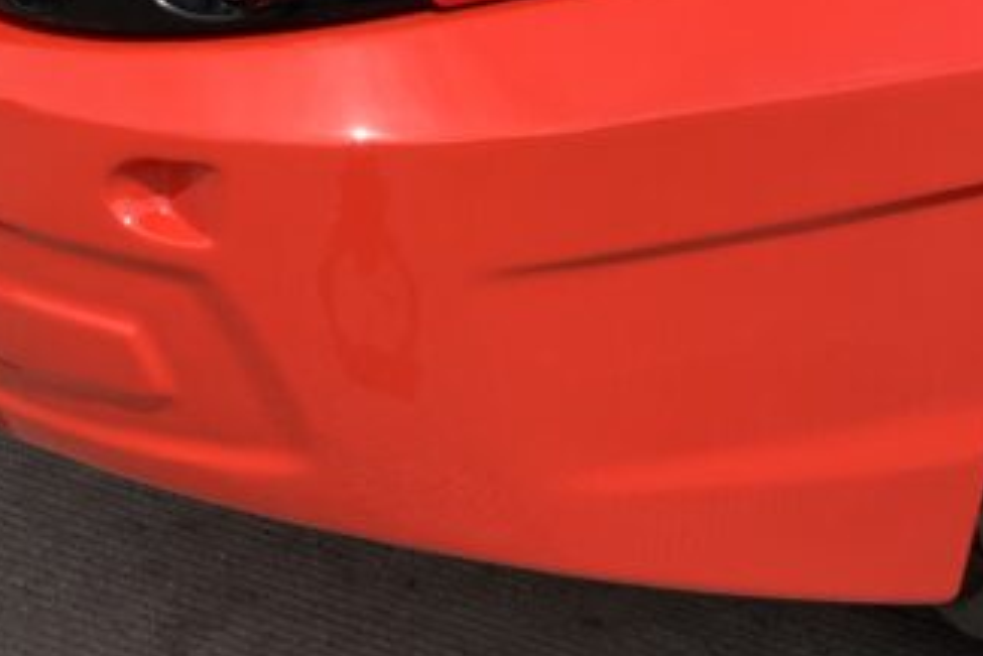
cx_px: 414
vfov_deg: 13.9
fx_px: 2595
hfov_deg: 21.4
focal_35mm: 95
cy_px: -163
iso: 16
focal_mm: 3
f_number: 1.8
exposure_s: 1/1279
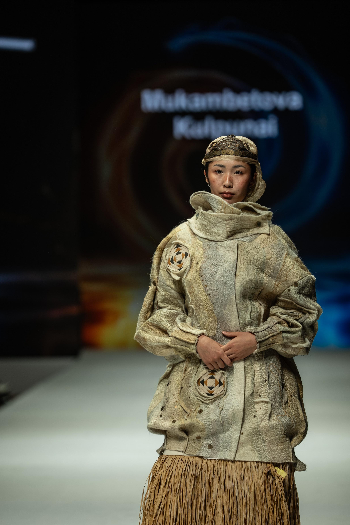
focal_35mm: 186
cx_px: 173
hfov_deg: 7.4
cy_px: 264
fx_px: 2713
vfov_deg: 11.1
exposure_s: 1/250
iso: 200
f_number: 3.5
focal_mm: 178.4
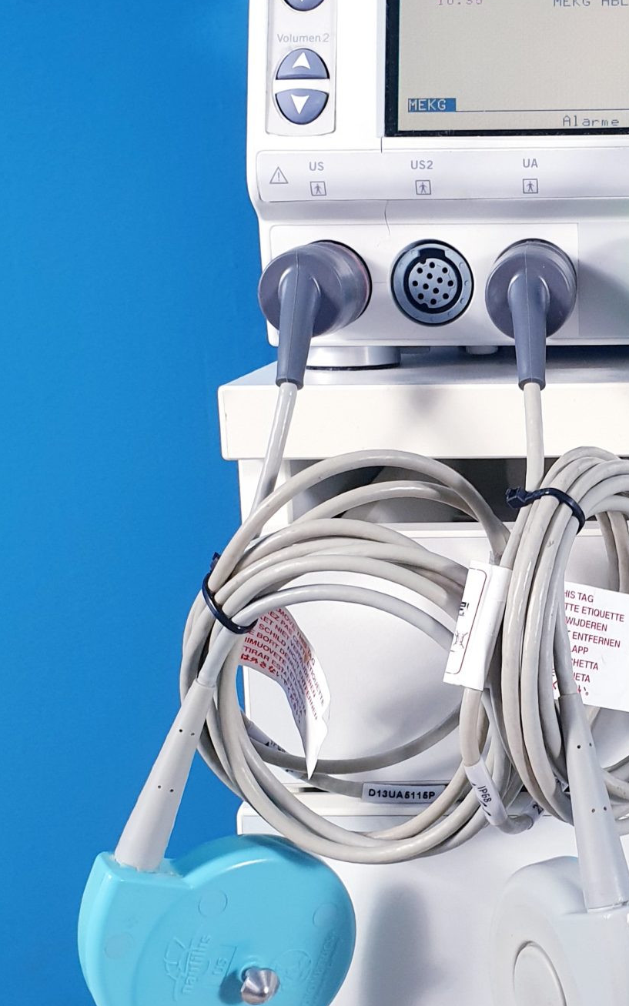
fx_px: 1481
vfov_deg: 37.5
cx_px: 564
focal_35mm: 54
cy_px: 557
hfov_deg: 23.4
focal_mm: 4.3
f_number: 2.4
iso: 160
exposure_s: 1/50
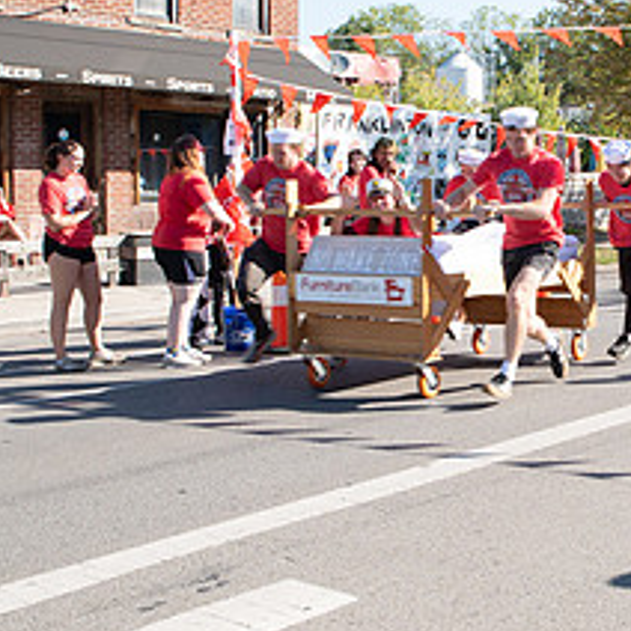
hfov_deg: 26.2
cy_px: 266
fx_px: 1299
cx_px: 600
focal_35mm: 63
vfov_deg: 27.3
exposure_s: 1/200
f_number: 8
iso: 200
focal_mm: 24
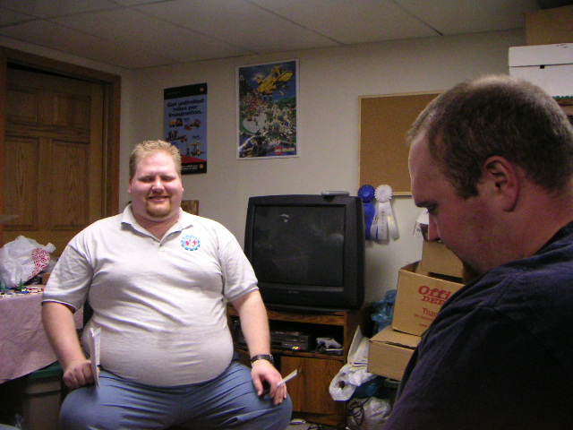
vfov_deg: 36.0
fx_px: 662
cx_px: 286
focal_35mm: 40
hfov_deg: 46.8
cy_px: 215
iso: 400
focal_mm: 5.3
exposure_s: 1/90
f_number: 2.9
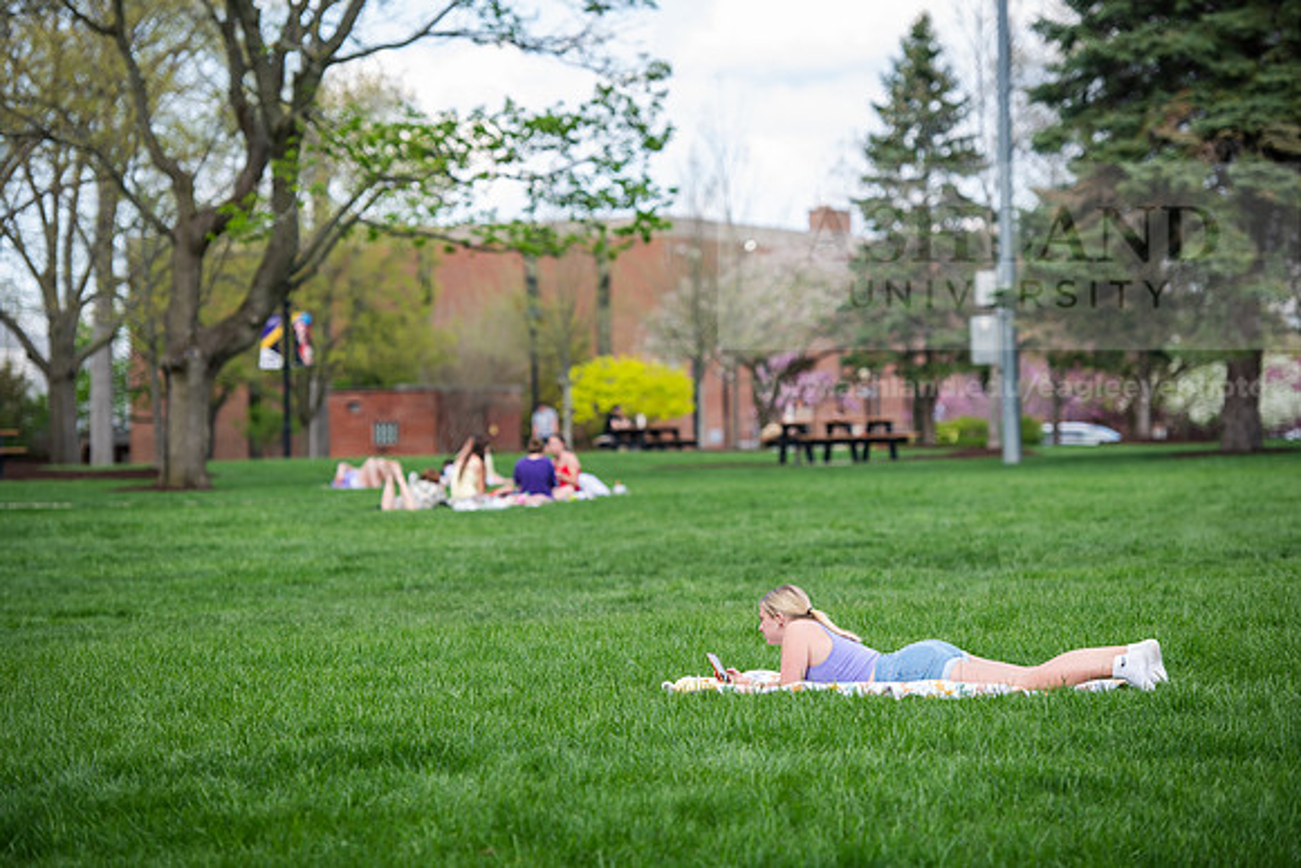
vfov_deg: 10.6
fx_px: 4699
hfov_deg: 15.8
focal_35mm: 130
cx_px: 650
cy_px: 434
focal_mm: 130
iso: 125
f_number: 3.2
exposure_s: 1/400
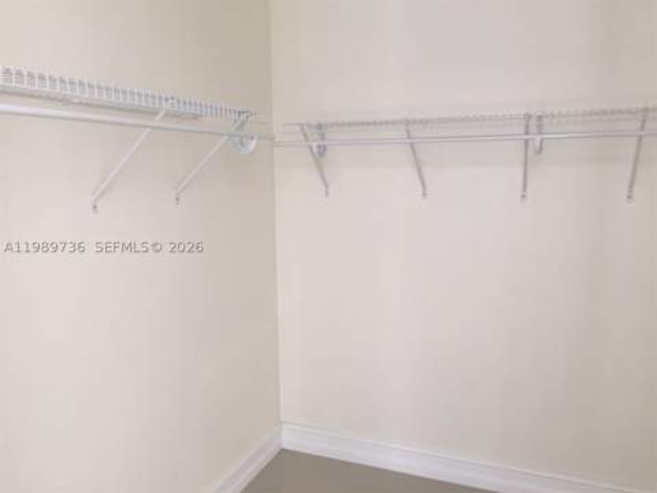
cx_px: 328
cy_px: 246
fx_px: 550
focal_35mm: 29
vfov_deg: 48.2
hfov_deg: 61.7
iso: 40
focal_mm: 4.15
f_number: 2.2
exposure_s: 1/30
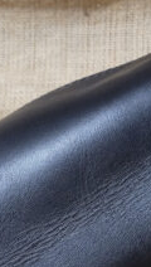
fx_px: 567
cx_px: 81
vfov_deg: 26.1
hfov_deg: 15.2
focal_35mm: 80
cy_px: 203
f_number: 1.8
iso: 500
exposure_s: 1/40
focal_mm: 5.4
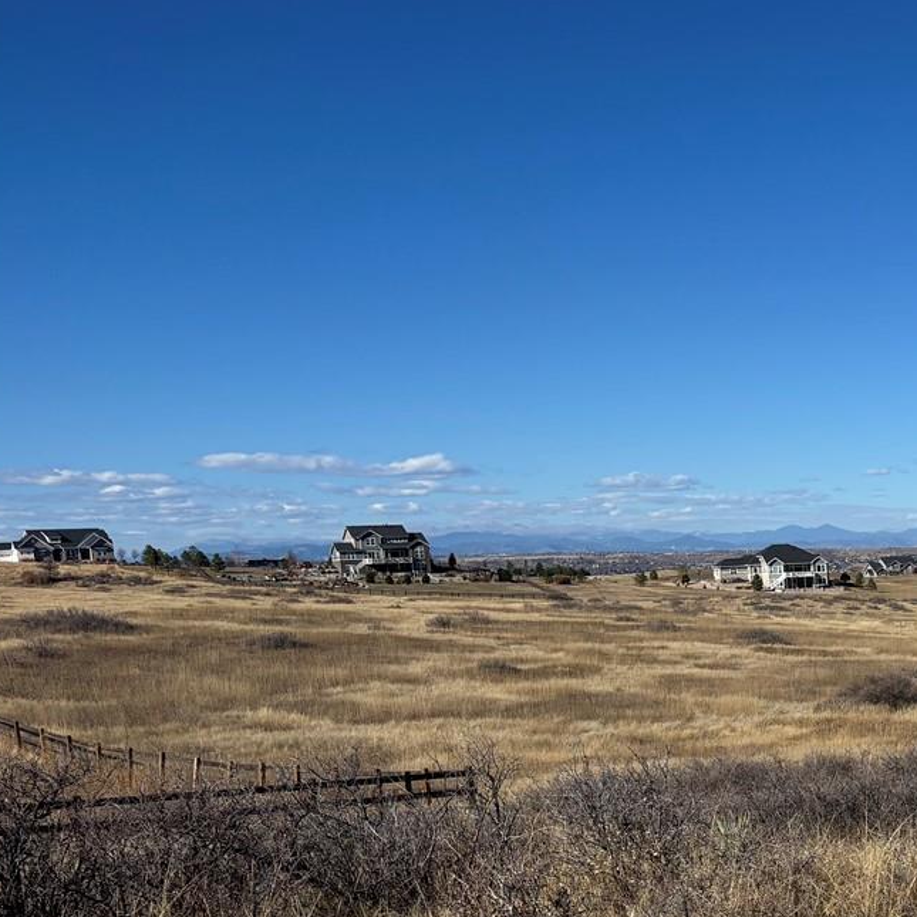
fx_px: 1708
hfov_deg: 26.5
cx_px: 1117
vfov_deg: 29.0
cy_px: 803
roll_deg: +1.8
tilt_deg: -8.6
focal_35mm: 57
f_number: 1.6
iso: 50
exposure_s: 1/5618
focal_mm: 5.96
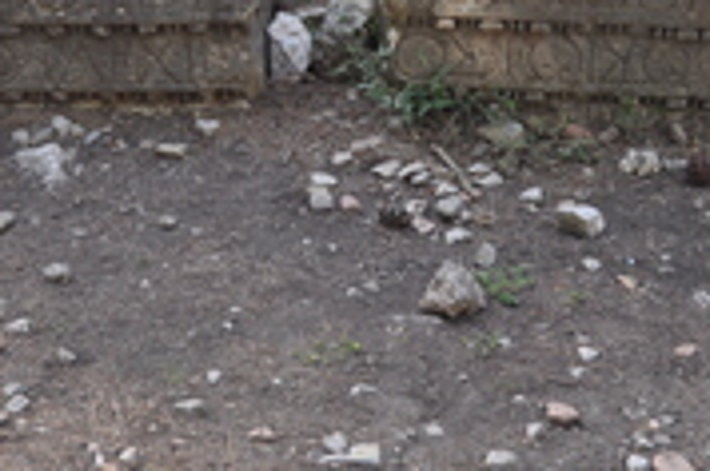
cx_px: 339
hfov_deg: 19.1
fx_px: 2111
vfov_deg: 12.5
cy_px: -24
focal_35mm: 107
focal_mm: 29
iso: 200
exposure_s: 1/80
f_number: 4.5
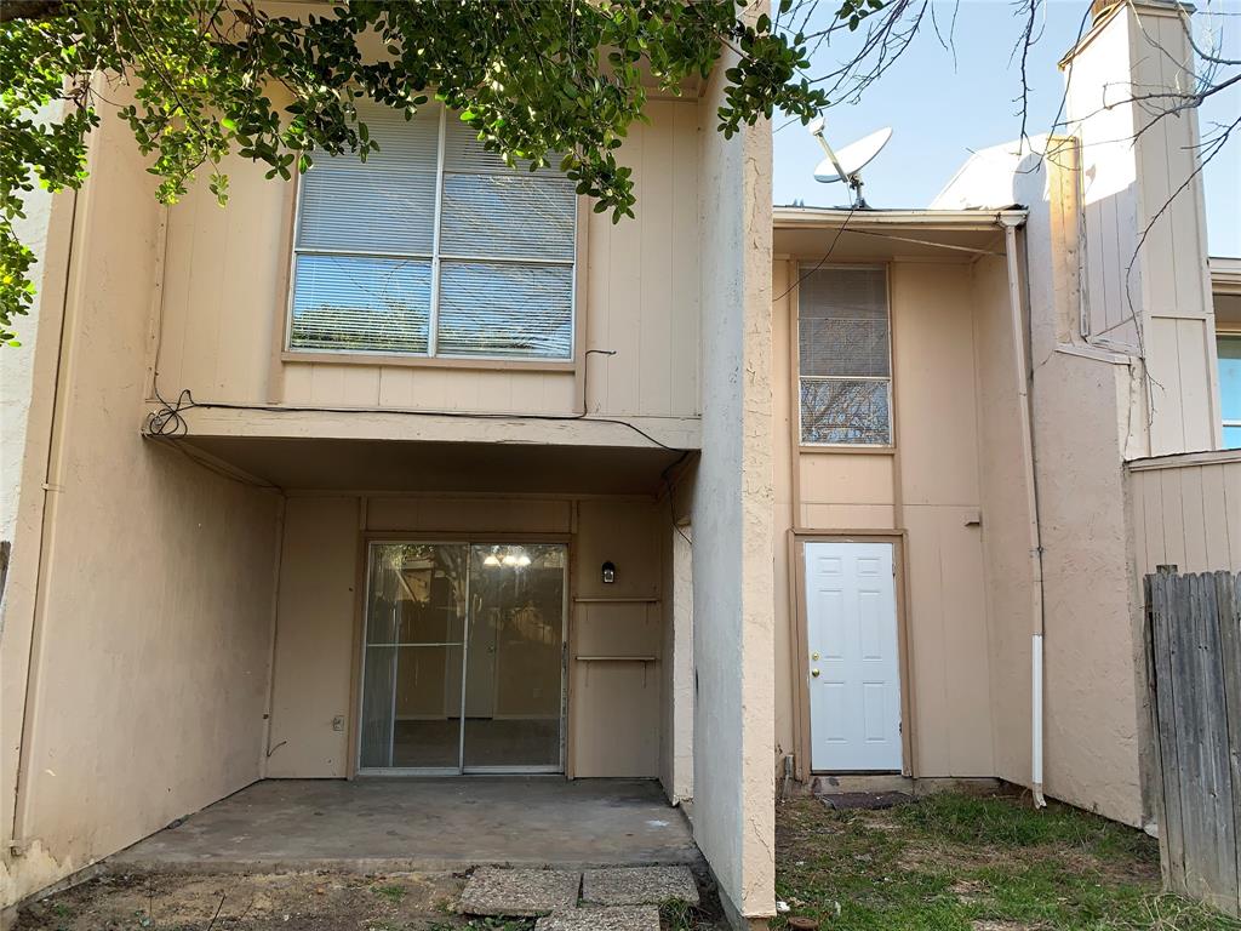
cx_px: 620
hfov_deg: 67.3
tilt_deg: +9.2
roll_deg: -0.3
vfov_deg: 53.1
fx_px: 932
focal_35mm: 26
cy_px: 466
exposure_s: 1/122
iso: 32
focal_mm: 4.25
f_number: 1.8
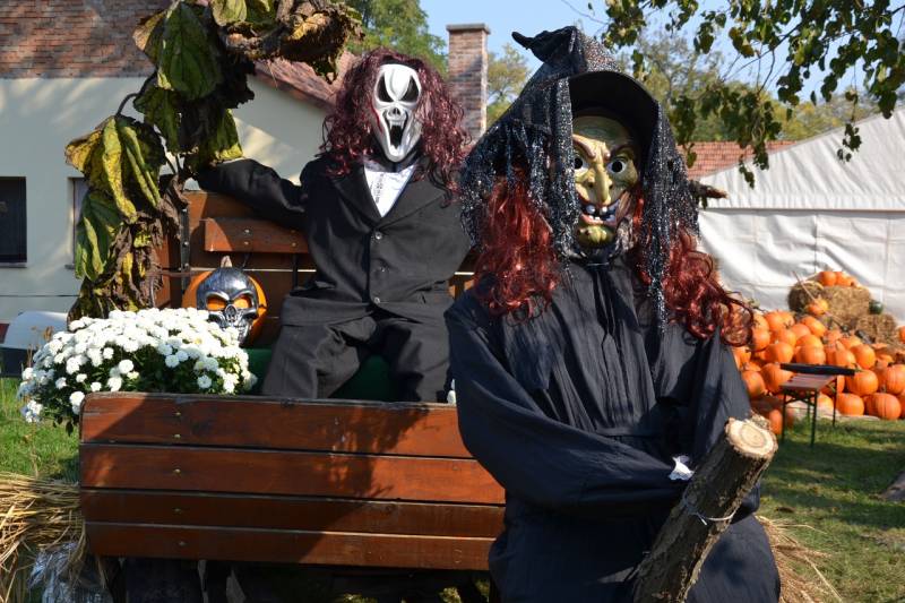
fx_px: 1131
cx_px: 452
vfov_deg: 29.9
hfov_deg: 43.6
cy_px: 302
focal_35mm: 45
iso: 100
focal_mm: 30
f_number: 6.3
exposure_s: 1/160
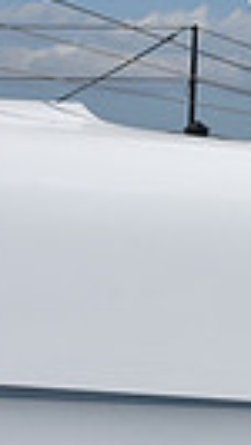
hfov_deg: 3.6
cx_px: 950
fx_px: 3791
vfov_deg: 6.7
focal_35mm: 321
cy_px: 209
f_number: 13
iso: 320
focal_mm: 70
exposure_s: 1/1250
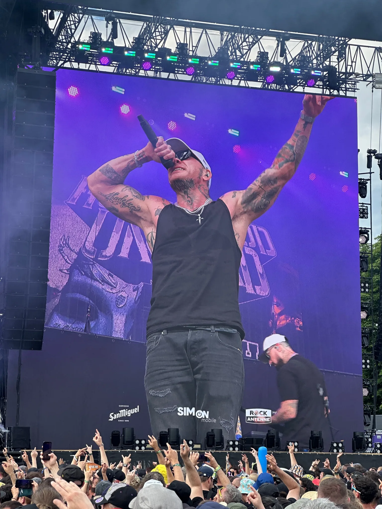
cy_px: 254
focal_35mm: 77
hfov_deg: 19.1
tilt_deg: +10.8
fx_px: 1133
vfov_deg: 25.3
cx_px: 191
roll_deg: -0.7
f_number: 2.8
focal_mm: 9
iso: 40
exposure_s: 1/401
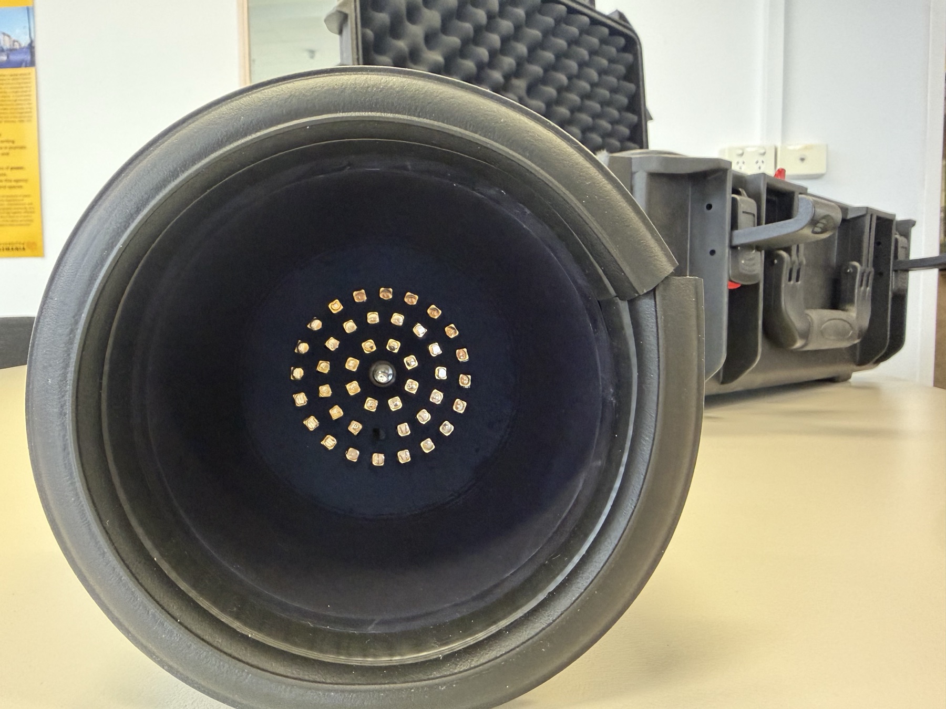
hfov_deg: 71.6
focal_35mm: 24
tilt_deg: -4.3
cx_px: 473
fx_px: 656
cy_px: 354
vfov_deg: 56.8
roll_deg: +0.7
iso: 500
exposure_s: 1/60
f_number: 2.2
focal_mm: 2.22
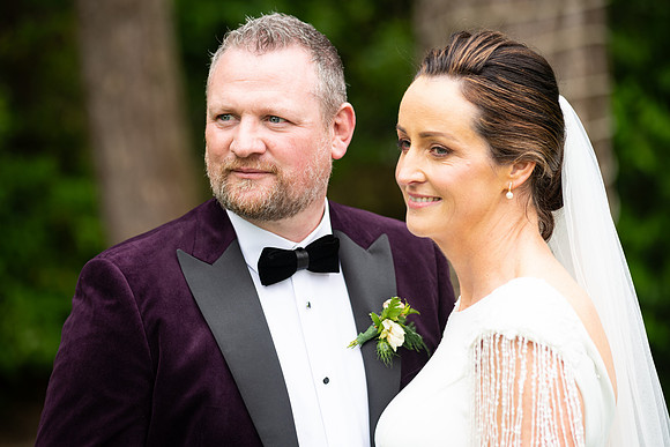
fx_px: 2513
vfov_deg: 10.2
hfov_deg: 15.2
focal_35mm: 135
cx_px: 335
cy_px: 224
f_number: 3.5
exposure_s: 1/200
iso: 250
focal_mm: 135
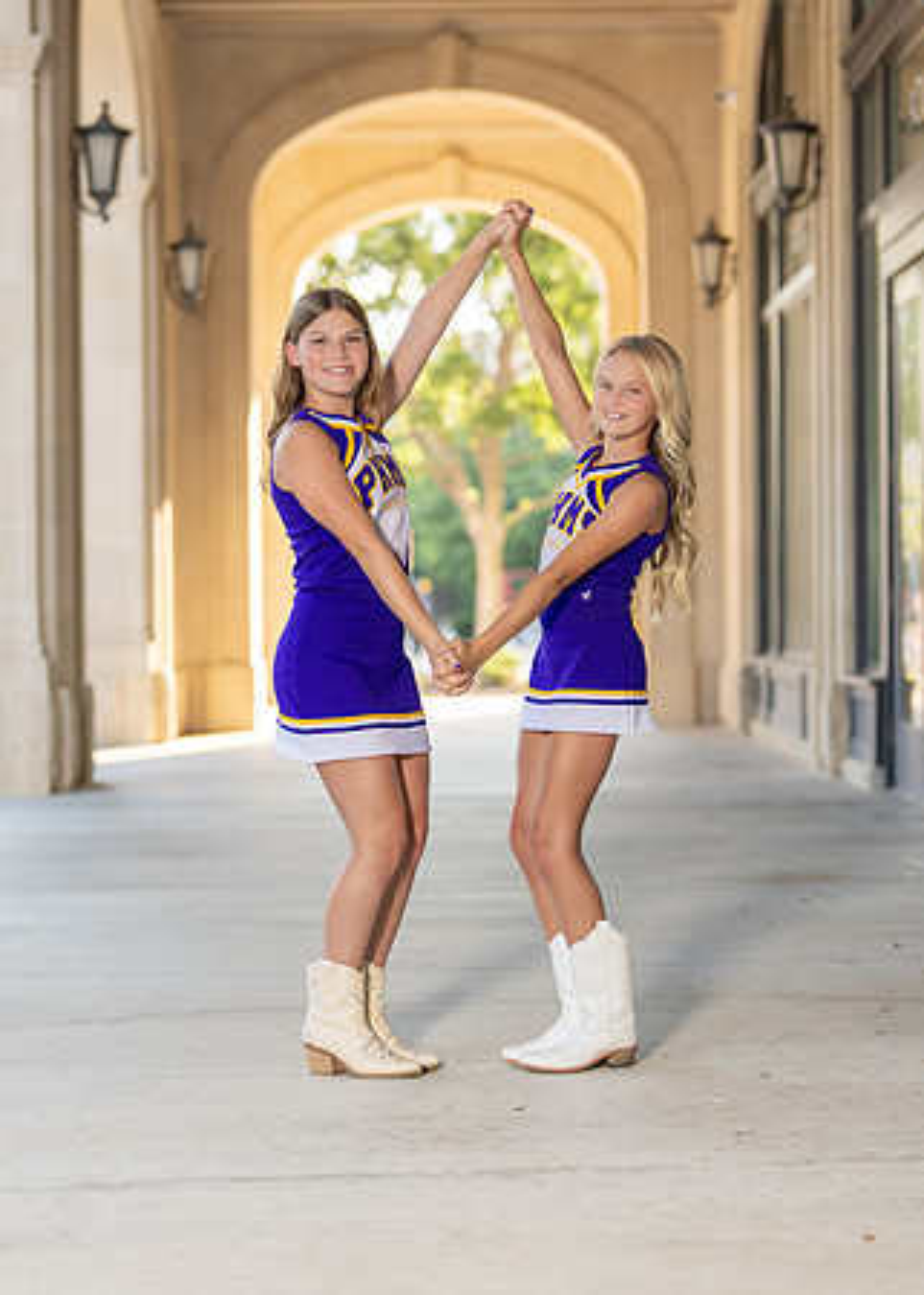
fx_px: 2832
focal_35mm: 77
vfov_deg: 25.8
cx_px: 474
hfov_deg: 18.5
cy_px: 670
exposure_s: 1/400
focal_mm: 50
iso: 100
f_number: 1.6
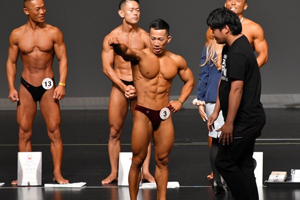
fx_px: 3216
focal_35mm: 386
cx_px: 169
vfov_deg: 3.6
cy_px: 112
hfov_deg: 5.3
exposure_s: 1/400
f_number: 5.6
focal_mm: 210
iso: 2500
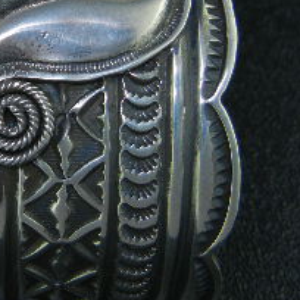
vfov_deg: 13.9
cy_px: 79
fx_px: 1226
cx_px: -24
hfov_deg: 13.7
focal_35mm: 125
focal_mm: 8.1
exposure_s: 1/30
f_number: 3.8
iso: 200
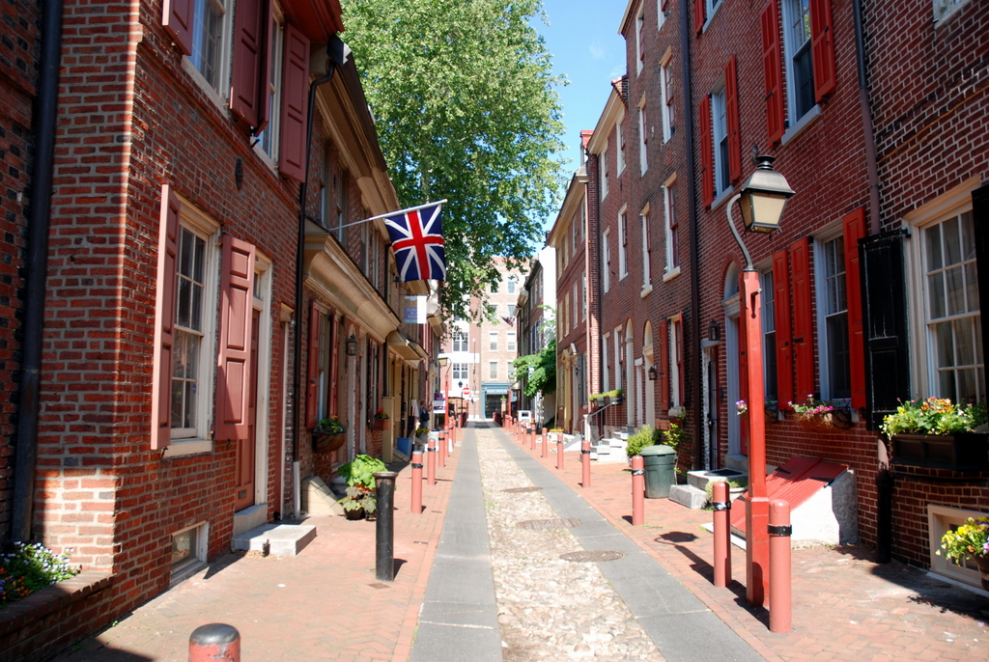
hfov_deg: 67.3
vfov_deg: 48.1
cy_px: 331
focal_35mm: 27
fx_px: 743
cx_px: 494
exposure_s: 1/160
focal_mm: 18
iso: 100
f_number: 6.3
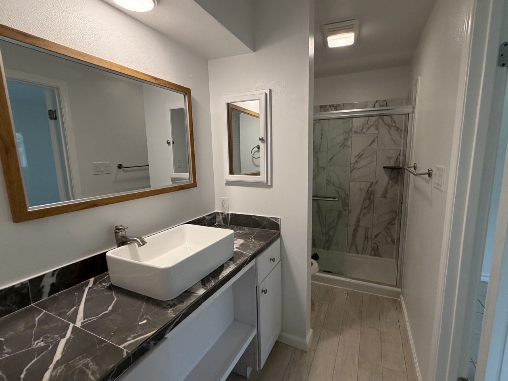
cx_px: 273
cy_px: 189
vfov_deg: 78.1
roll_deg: +0.2
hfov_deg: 94.3
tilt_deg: -8.9
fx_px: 235
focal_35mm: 16
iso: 250
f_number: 2.2
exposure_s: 1/120
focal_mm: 2.22
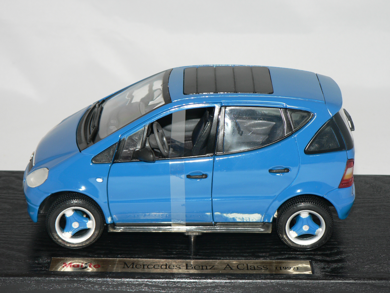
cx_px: 195
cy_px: 146
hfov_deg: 21.5
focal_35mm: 91
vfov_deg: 16.2
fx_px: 1025
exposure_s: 1/60
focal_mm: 15.2
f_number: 3.2
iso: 80
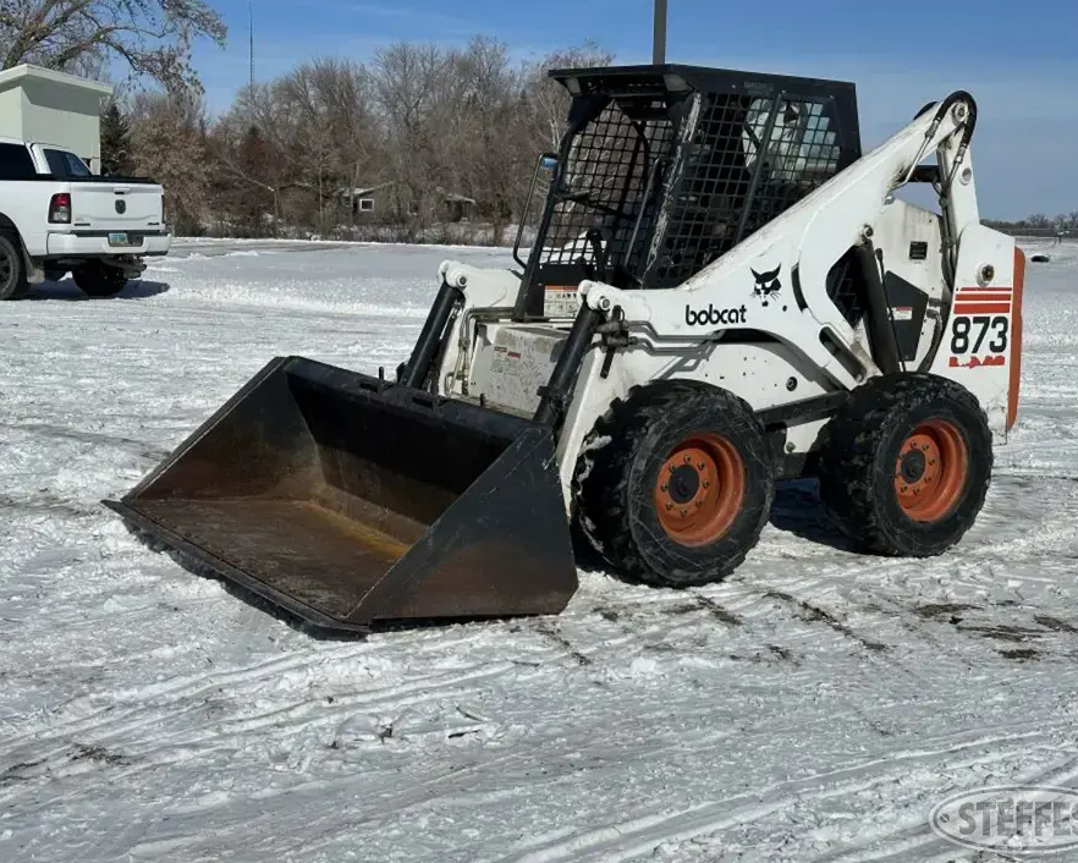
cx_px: 559
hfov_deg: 36.6
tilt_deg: -6.2
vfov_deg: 29.7
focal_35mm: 51
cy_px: 428
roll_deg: -1.4
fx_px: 1627
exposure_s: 1/15873
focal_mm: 6.86
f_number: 1.78
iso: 64
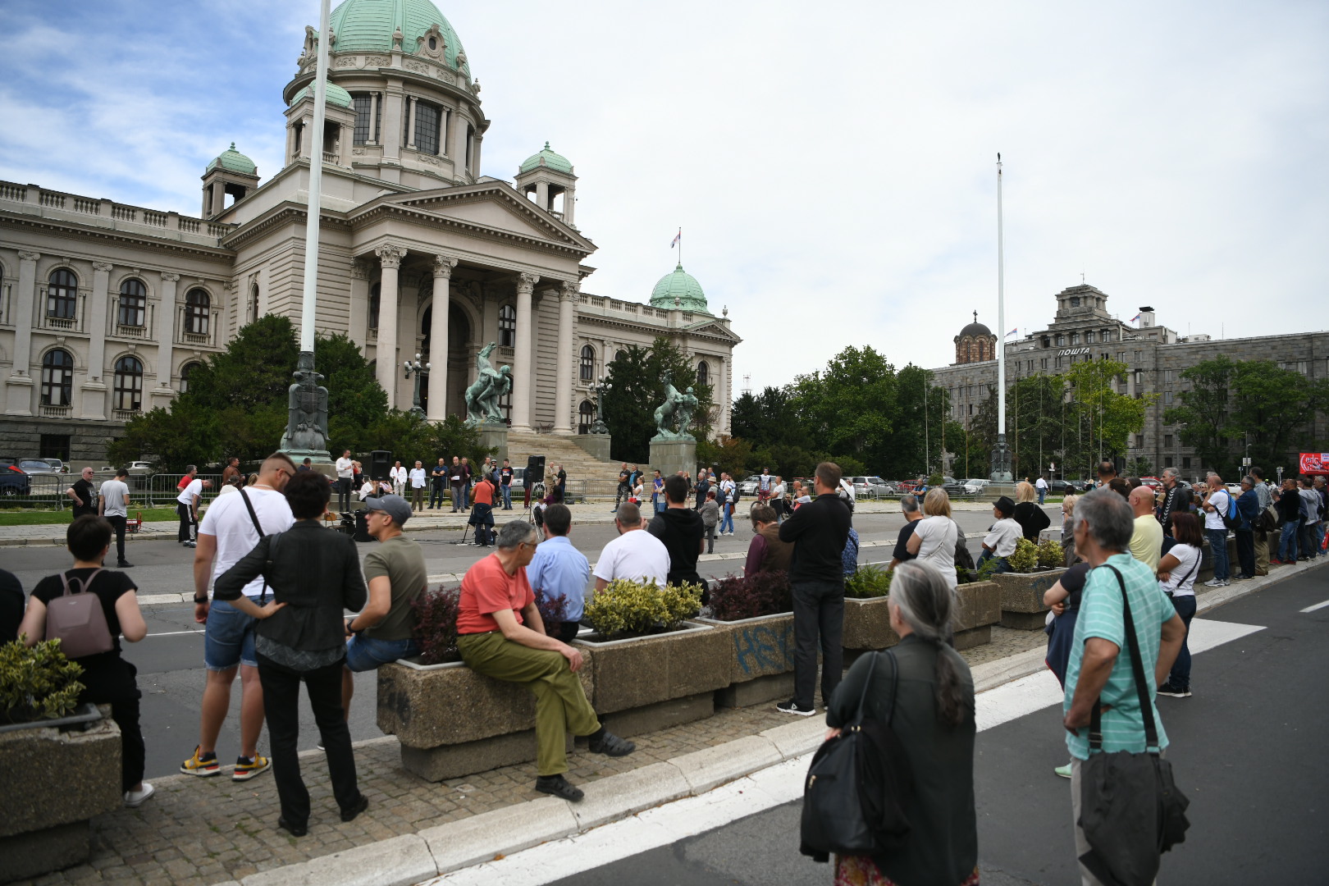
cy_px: 443
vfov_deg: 53.1
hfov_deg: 73.7
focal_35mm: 24
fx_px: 886
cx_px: 664
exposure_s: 1/6400
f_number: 2.8
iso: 500
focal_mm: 24
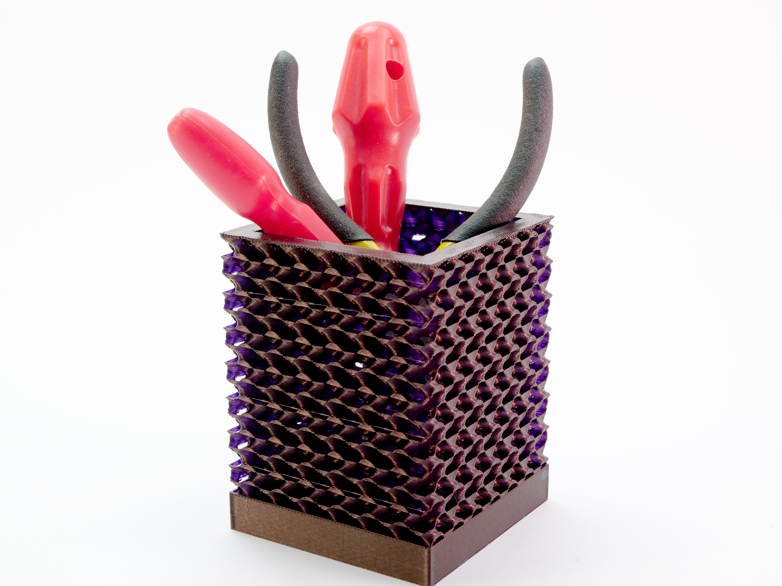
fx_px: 1130
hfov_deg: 38.2
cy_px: 293
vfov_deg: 29.1
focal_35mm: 50
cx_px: 391
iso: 320
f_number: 6.3
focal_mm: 25
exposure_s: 1/60
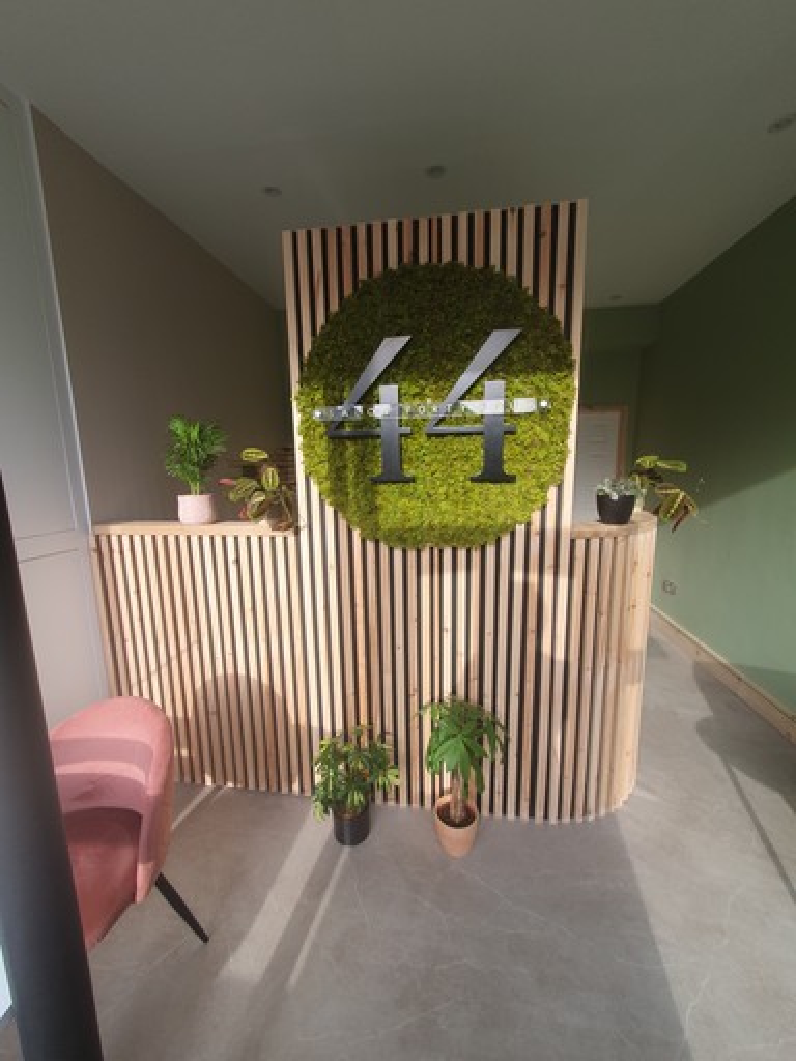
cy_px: 530
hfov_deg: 89.9
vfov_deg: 106.2
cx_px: 398
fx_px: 399
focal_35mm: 13
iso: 50
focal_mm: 1.8
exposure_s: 1/144
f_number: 2.2
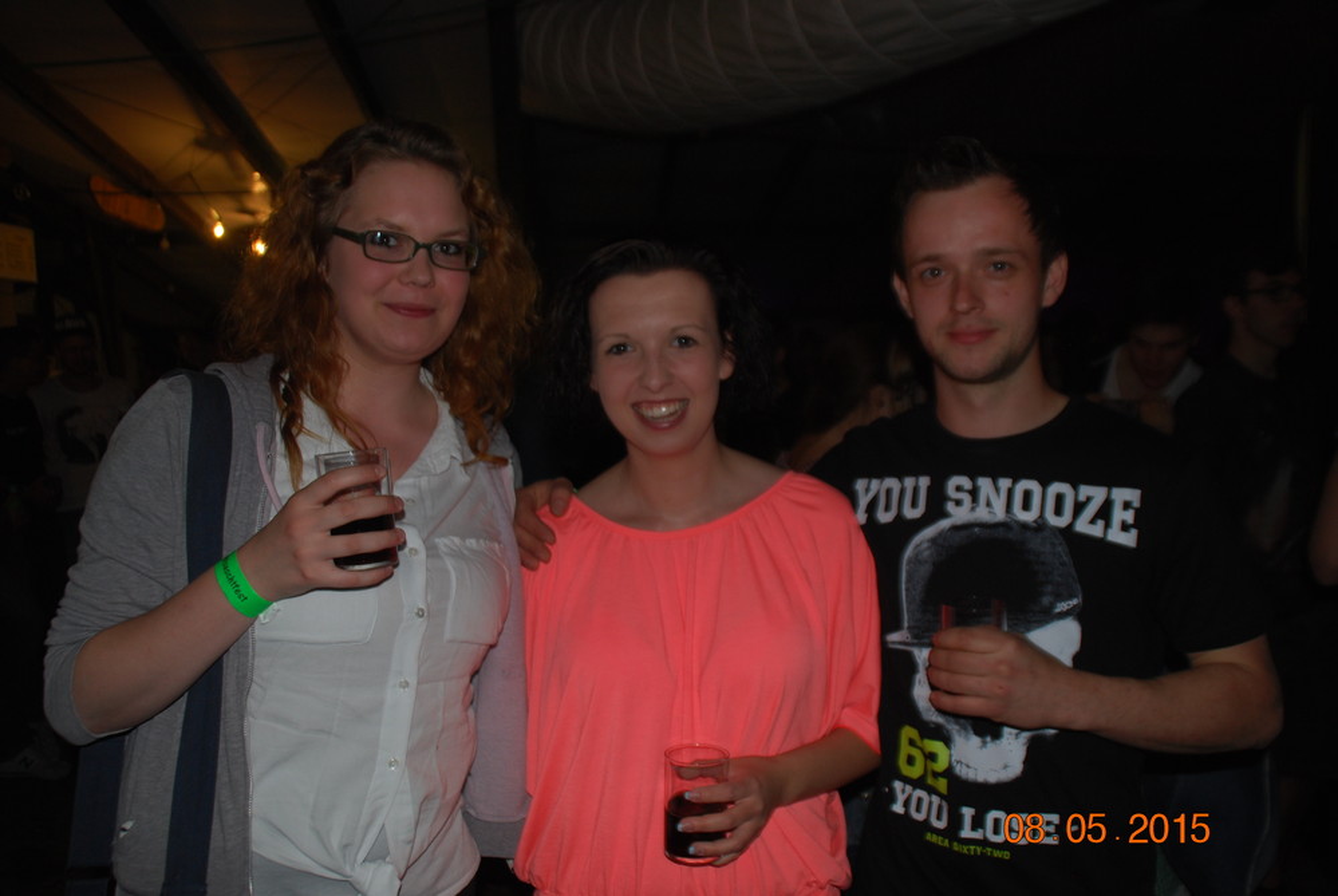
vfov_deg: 40.1
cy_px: 448
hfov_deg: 57.2
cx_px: 669
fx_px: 1228
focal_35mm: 33
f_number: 3.5
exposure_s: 1/60
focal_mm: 22
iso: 200
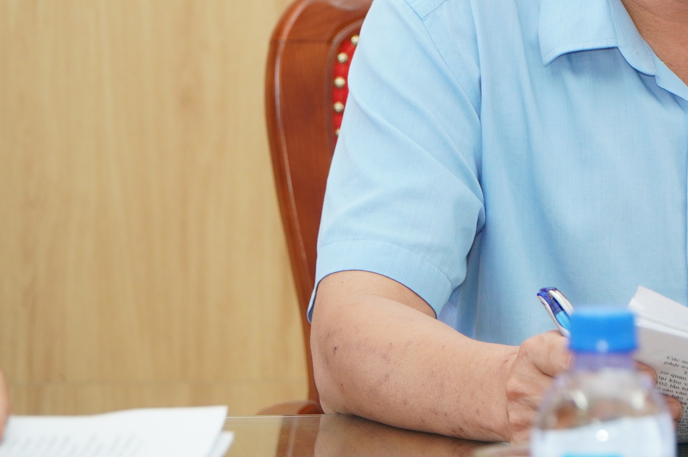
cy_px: -30
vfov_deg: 7.0
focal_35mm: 196
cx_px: 721
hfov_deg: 10.4
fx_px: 3742
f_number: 4
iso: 500
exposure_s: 1/100
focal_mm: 60
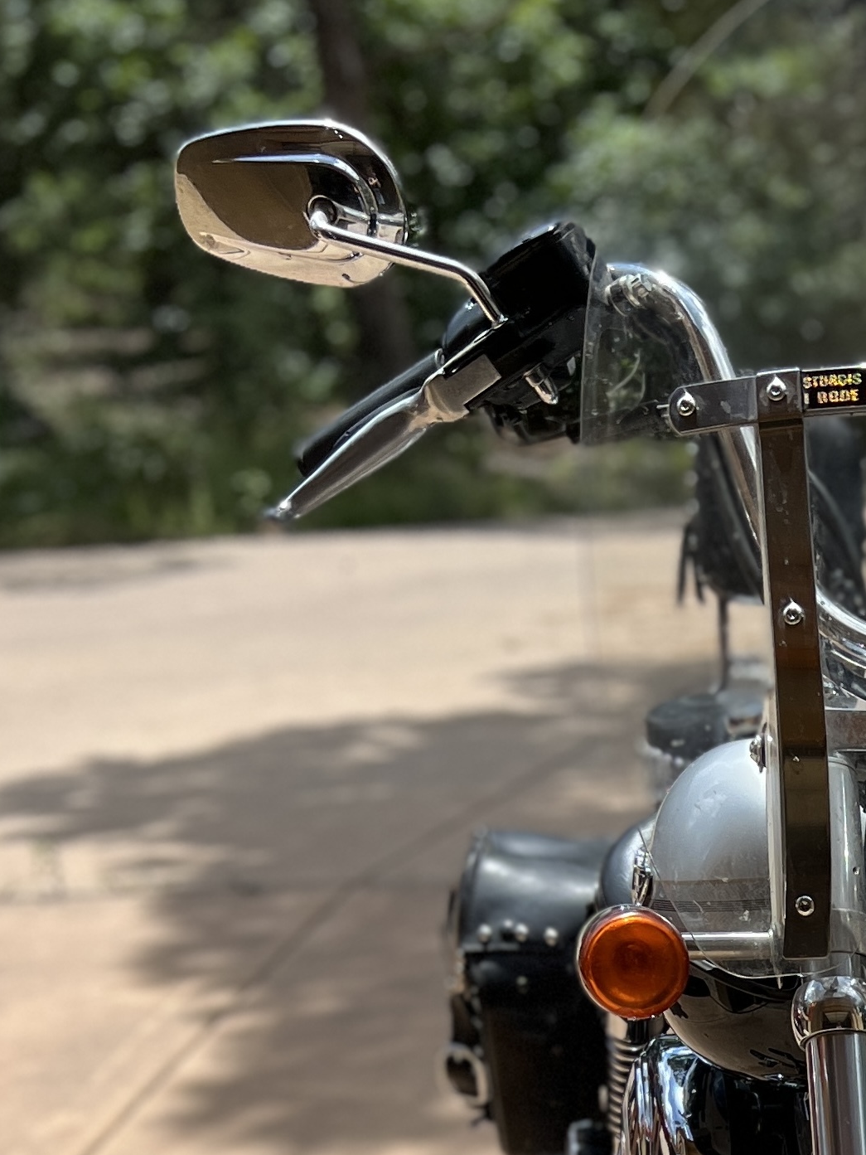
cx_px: 1183
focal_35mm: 72
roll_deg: +3.2
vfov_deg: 24.8
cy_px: 1333
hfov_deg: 18.7
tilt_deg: -28.3
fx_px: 2401
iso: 50
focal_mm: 5.7
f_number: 1.5
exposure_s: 1/3077
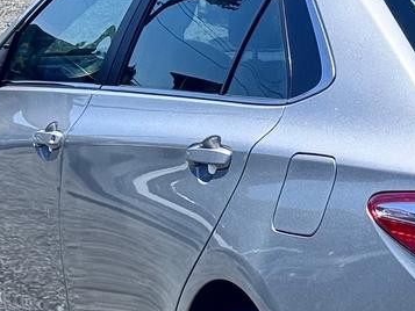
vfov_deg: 8.6
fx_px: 2063
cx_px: 539
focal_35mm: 172
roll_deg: +0.4
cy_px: 227
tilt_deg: -7.5
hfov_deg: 11.2
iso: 64
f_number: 1.78
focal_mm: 6.76
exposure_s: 1/3817
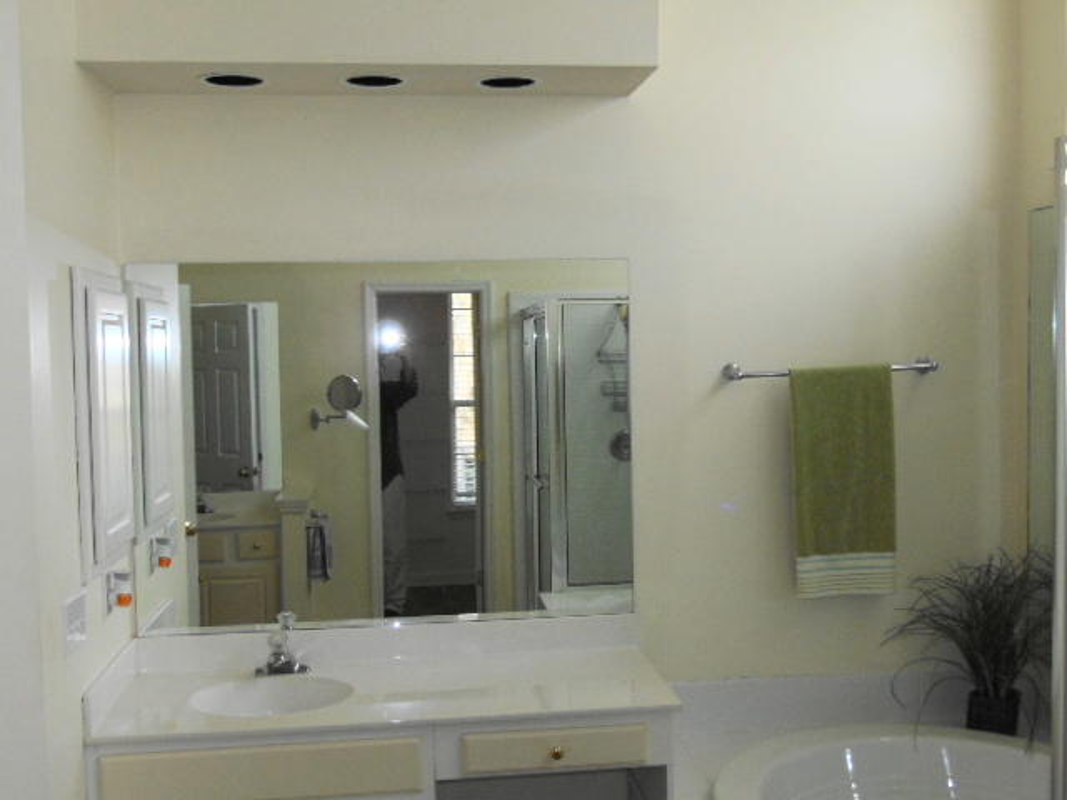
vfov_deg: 36.8
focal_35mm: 39
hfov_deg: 47.9
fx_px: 1202
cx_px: 534
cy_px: 400
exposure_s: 1/60
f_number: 3.3
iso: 80
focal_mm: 6.9
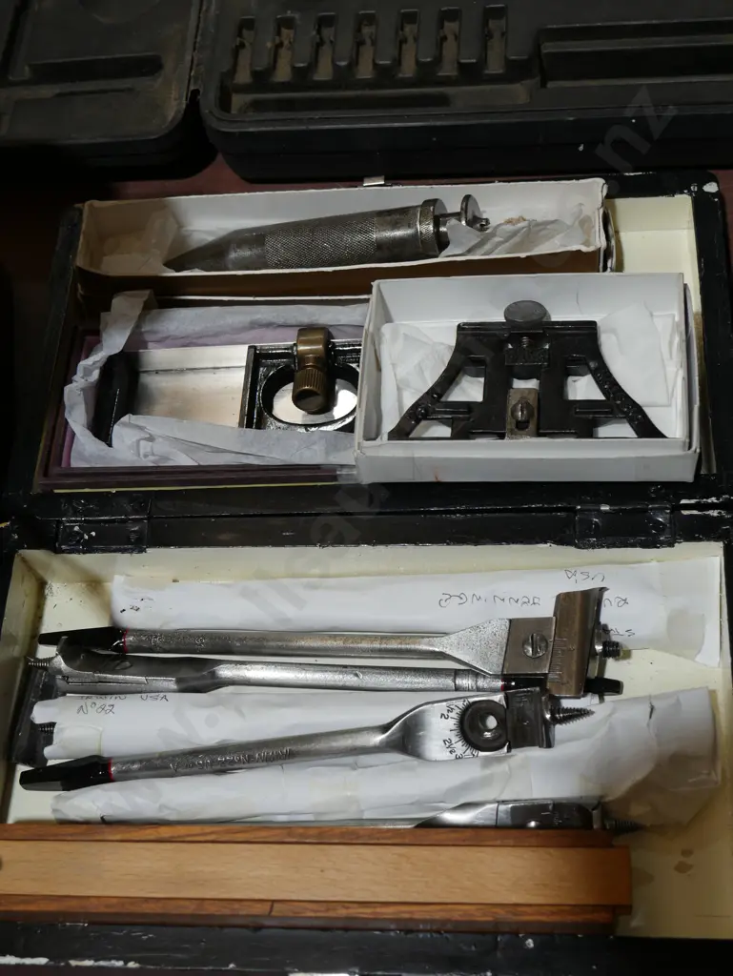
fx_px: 1411
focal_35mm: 50
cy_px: 488
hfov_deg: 29.1
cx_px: 366
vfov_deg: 38.2
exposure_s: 1/60
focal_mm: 25
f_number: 5.6
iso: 200
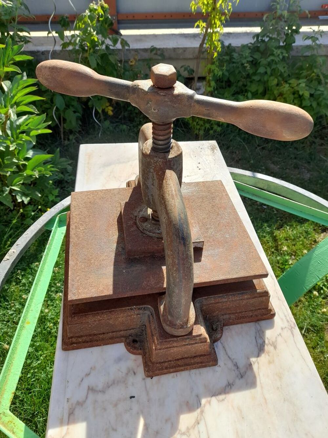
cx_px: 164
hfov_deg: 54.9
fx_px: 316
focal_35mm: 25
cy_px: 219
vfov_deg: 69.4
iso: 20
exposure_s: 1/351
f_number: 2
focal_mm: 4.6
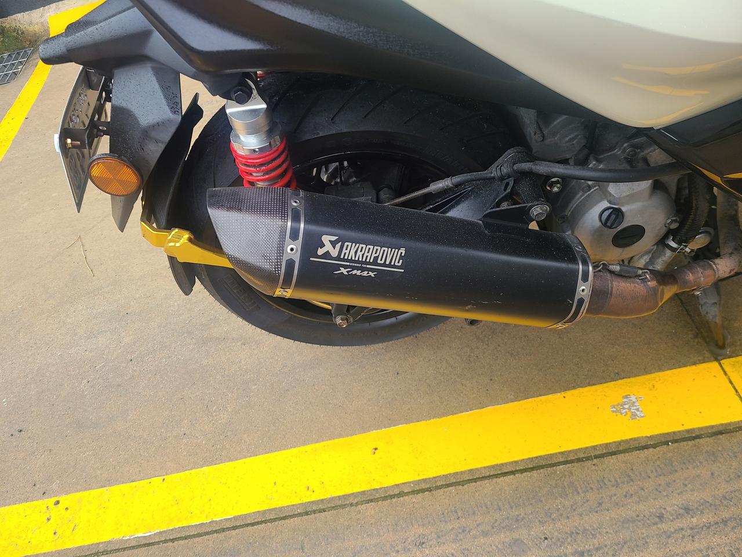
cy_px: 278
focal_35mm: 26
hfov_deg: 67.3
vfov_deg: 53.1
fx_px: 557
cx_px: 371
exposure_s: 1/60
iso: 80
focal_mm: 5.4
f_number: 1.8
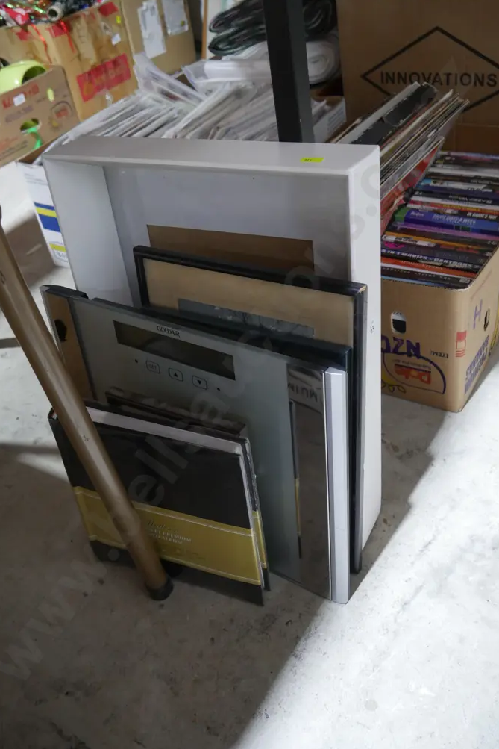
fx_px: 707
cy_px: 373
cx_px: 235
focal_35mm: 34
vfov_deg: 55.8
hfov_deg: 38.9
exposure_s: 1/60
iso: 1000
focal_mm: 16
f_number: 3.6
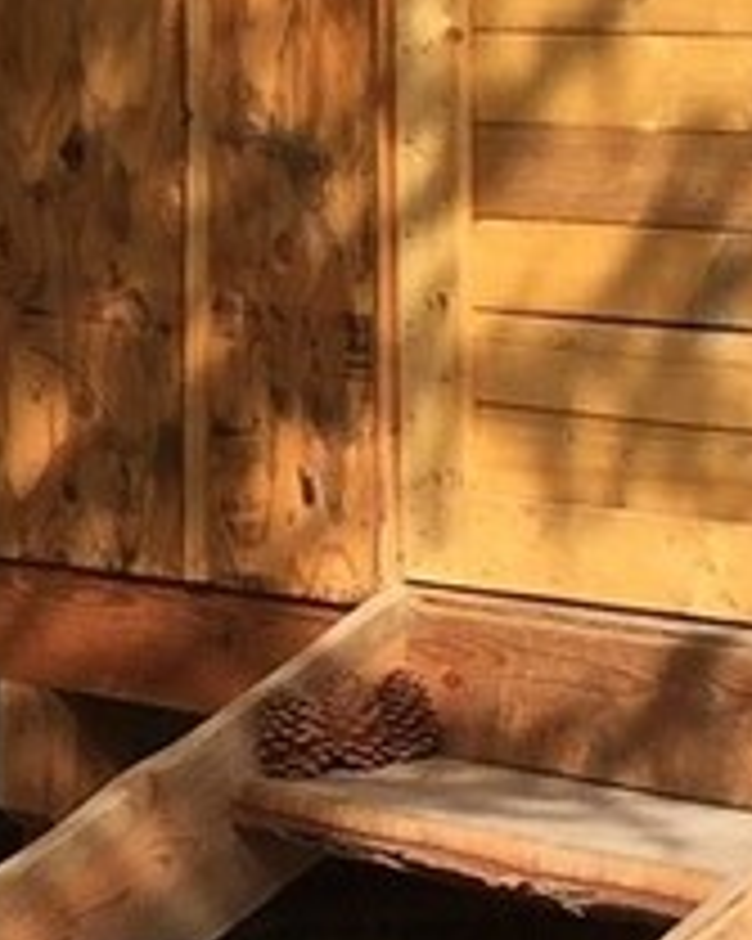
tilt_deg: -4.5
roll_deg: -0.3
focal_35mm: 195
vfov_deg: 9.9
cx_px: -113
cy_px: 346
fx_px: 5429
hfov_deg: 7.9
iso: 32
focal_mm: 4.15
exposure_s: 1/1319
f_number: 2.2
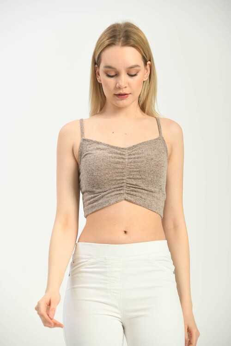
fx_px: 1540
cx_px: 116
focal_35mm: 160
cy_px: 173
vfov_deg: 12.8
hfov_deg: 8.6
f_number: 6.3
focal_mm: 160
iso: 100
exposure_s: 1/160
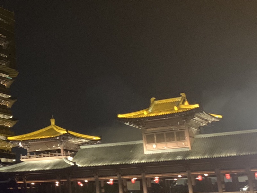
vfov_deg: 22.6
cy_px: 93
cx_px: -35
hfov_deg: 27.0
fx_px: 483
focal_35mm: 65
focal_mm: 4.25
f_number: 1.8
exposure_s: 1/16
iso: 800
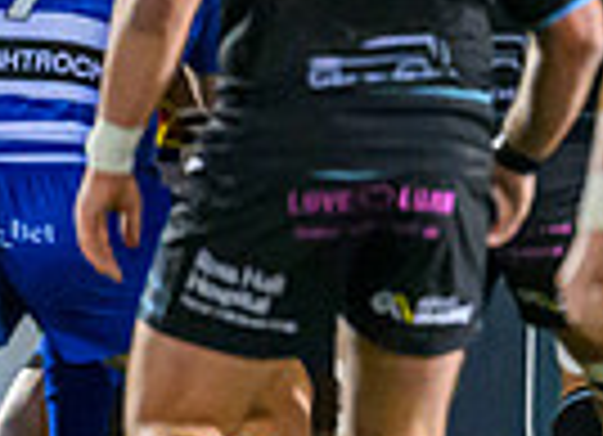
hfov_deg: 0.8
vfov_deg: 0.6
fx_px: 44609
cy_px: 235
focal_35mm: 2593
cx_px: 1513
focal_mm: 400
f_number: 3.2
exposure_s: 1/1000
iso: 8000
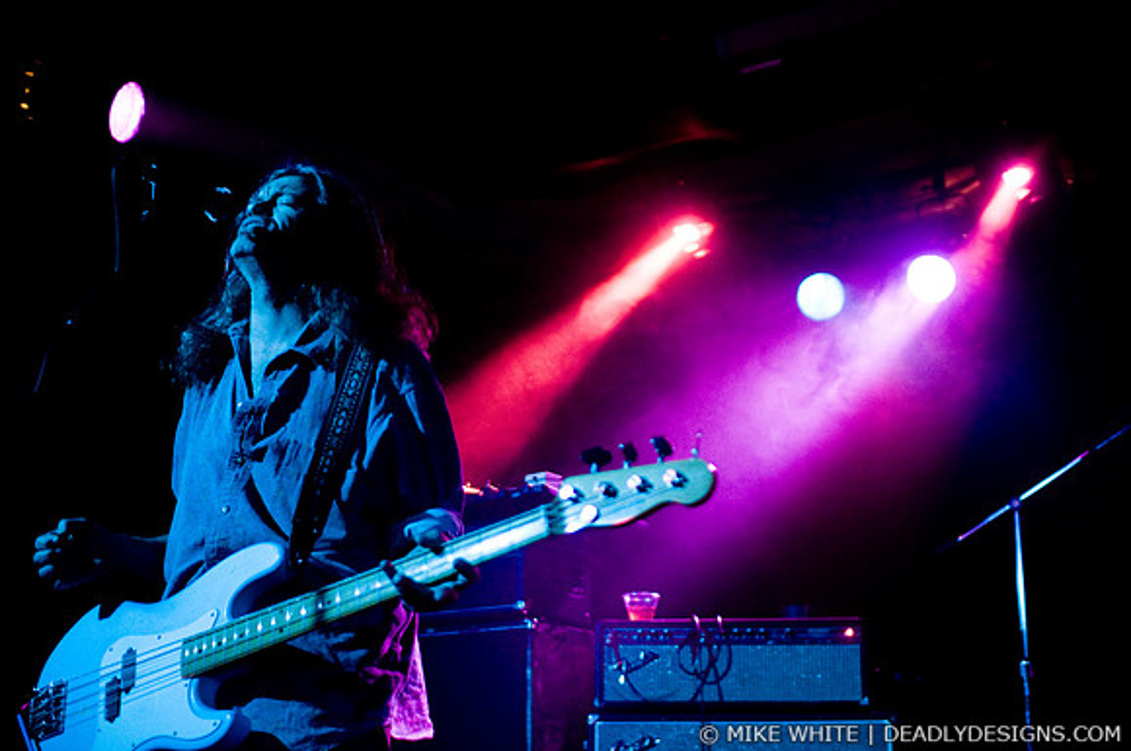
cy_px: 376
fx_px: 1412
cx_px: 566
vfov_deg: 29.8
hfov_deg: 43.7
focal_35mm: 45
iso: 1000
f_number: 1.8
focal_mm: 30
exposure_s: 1/50
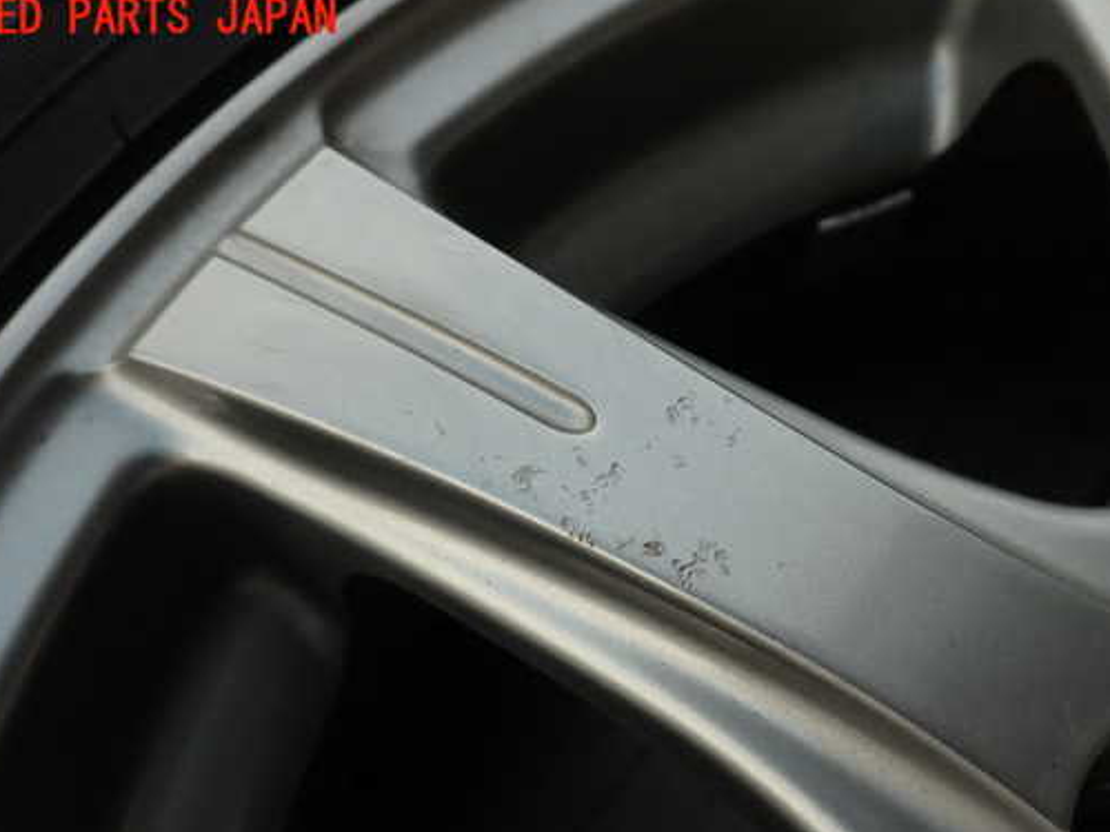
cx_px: 599
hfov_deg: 59.9
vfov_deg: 46.6
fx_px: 962
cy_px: 490
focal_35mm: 30
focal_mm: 4.5
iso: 100
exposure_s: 1/500
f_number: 2.8
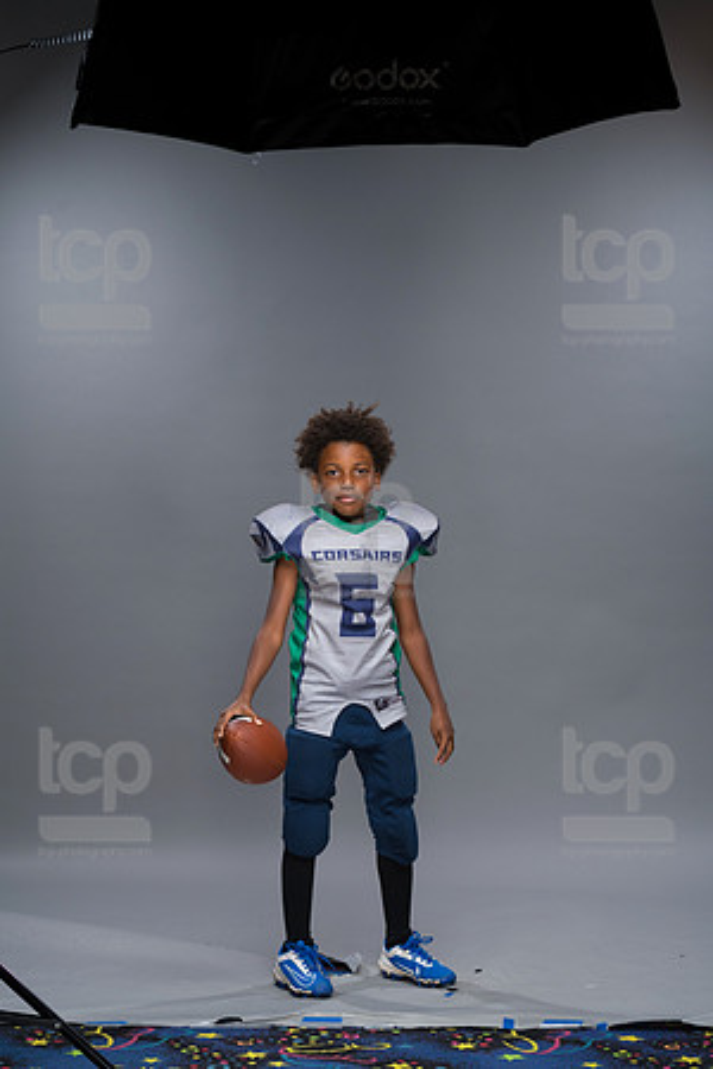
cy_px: 534
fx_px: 2376
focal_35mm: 80
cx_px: 356
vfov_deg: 25.4
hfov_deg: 17.1
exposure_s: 1/250
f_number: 6.3
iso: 320
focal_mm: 80
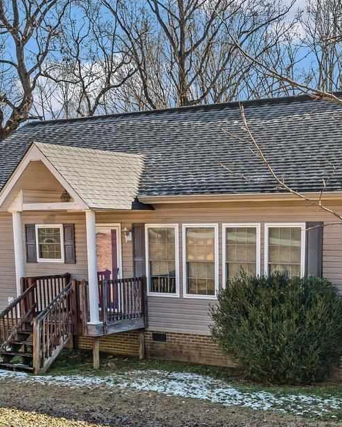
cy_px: 373
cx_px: 228
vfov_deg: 31.6
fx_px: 725
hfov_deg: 26.4
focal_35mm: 57
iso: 100
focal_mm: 18.4
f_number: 10
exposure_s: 1/25
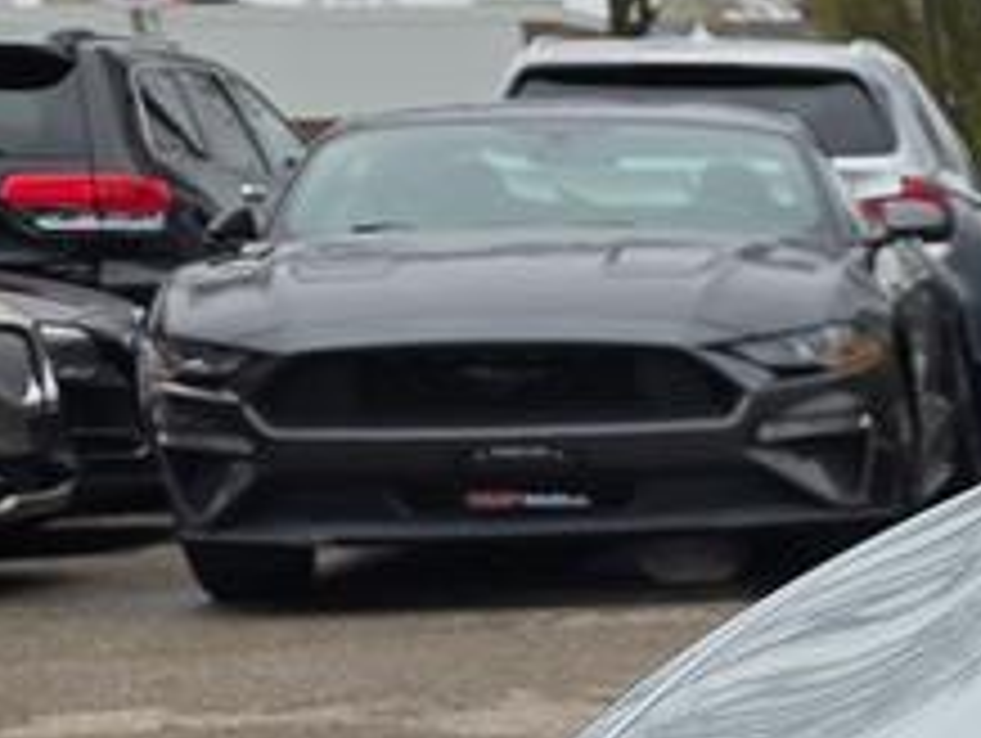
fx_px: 3830
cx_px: 2794
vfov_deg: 10.2
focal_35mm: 135
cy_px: 1472
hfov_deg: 10.8
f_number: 1.7
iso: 16
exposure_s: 1/83.9
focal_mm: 6.3
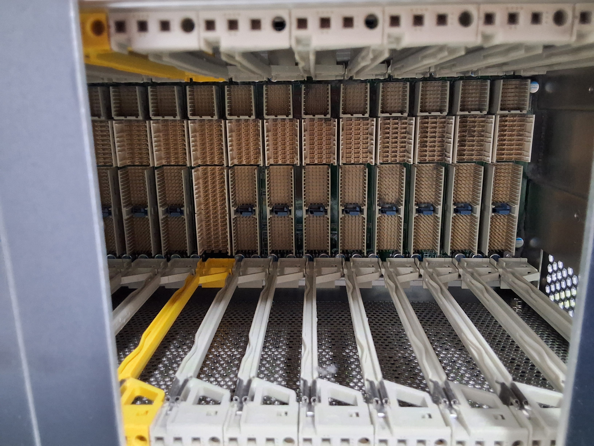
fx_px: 480
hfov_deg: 63.4
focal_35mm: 28
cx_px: 297
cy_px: 223
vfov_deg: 49.7
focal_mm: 2.91
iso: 500
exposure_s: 1/15
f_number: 1.9
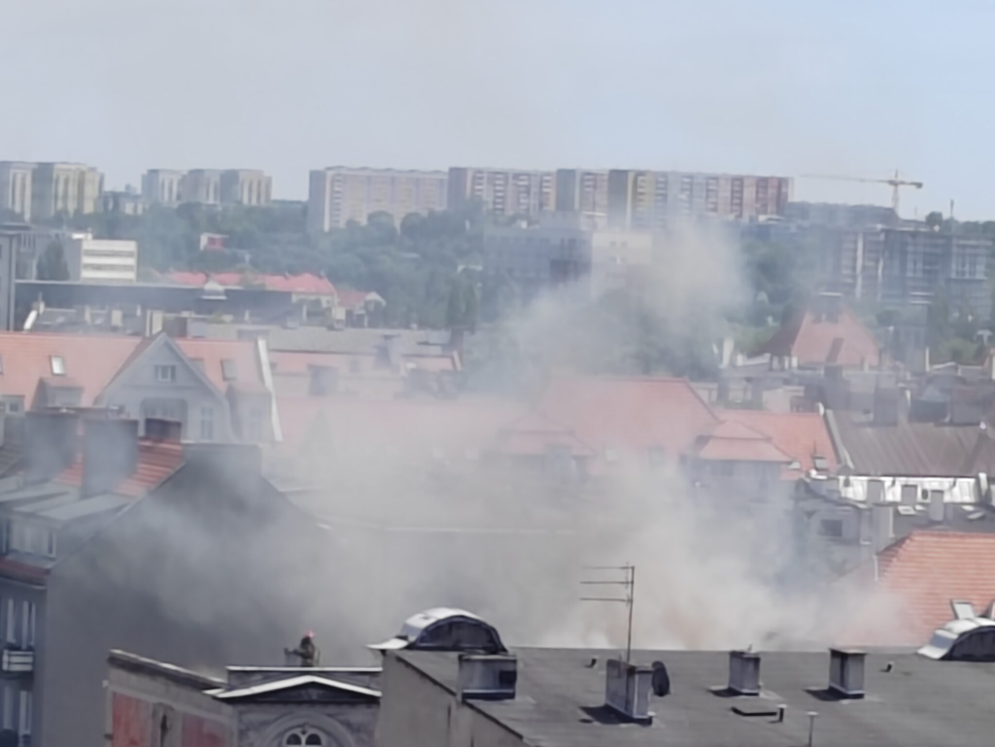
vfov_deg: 6.1
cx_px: 615
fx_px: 6985
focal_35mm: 243
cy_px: 459
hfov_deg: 8.1
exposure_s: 1/1100
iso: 100
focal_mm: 5.52
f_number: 1.9
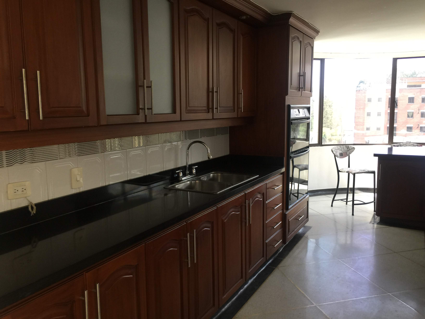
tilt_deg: -5.6
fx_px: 356
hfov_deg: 61.7
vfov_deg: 48.2
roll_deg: -2.0
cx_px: 212
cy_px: 160
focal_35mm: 29
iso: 32
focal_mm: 4.15
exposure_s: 1/15
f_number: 2.2
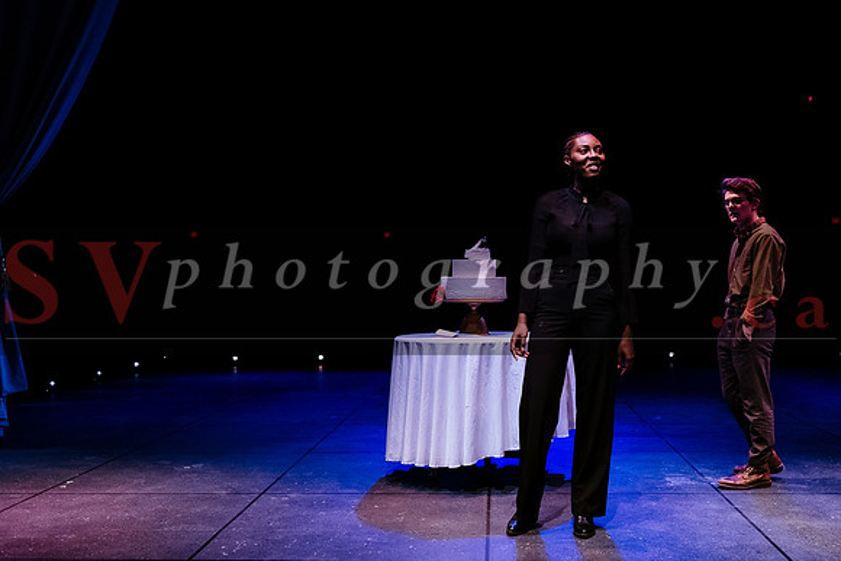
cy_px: 300
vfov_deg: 33.1
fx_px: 945
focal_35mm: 40
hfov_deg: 48.0
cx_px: 450
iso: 1600
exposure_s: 1/125
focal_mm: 35
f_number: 2.8
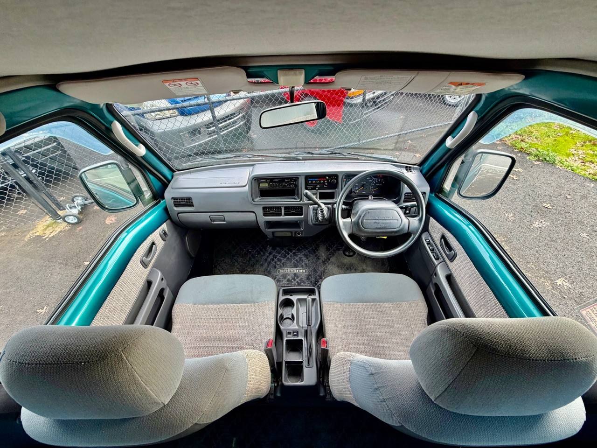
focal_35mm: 14
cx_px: 298
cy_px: 224
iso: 125
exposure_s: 1/121
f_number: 2.2
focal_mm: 2.22
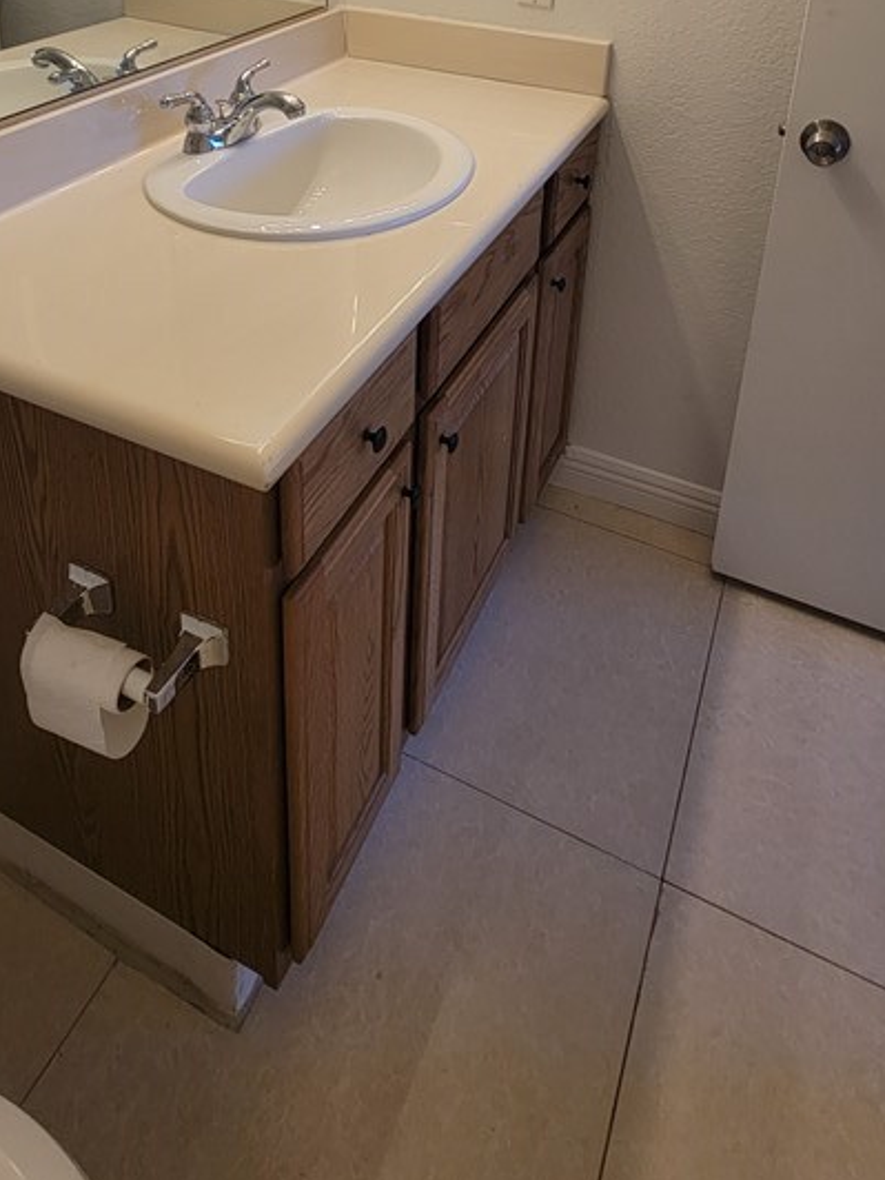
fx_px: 852
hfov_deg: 54.9
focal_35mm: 25
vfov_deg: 59.6
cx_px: 441
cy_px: 129
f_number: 2.2
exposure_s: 1/120
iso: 64
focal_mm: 2.2
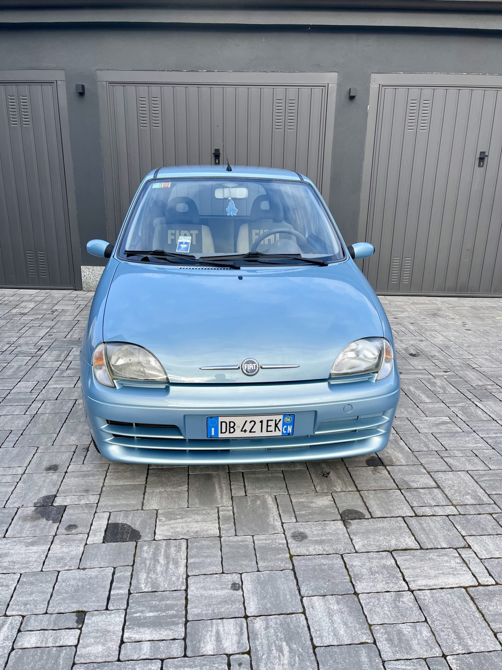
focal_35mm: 25
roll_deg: -1.4
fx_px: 483
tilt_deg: -17.1
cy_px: 335
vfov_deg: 69.4
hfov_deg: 54.9
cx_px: 251
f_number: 1.6
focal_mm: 5.1
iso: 32
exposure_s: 1/786
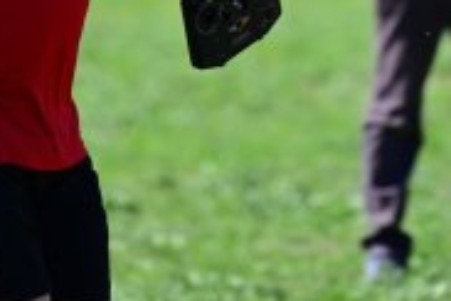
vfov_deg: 1.3
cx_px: 260
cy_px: -91
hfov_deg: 1.9
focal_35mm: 1088
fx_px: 13629
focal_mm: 400
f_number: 6.3
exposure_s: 1/2000
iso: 800
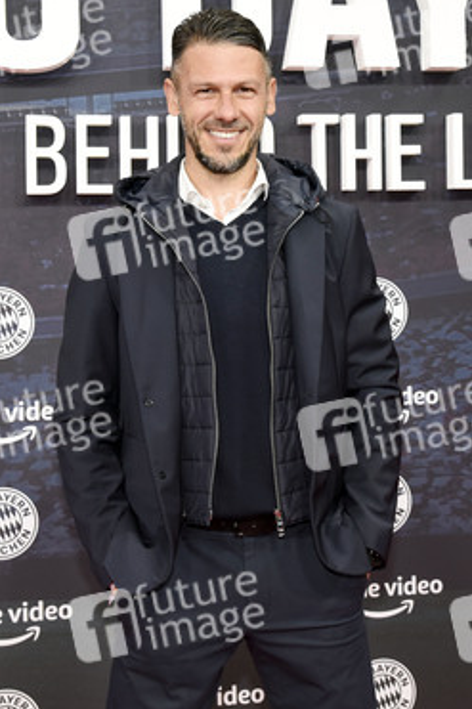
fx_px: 807
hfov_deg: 32.6
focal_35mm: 41
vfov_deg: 47.4
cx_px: 222
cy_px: 331
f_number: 6.3
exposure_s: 1/125
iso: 1600
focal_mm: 38
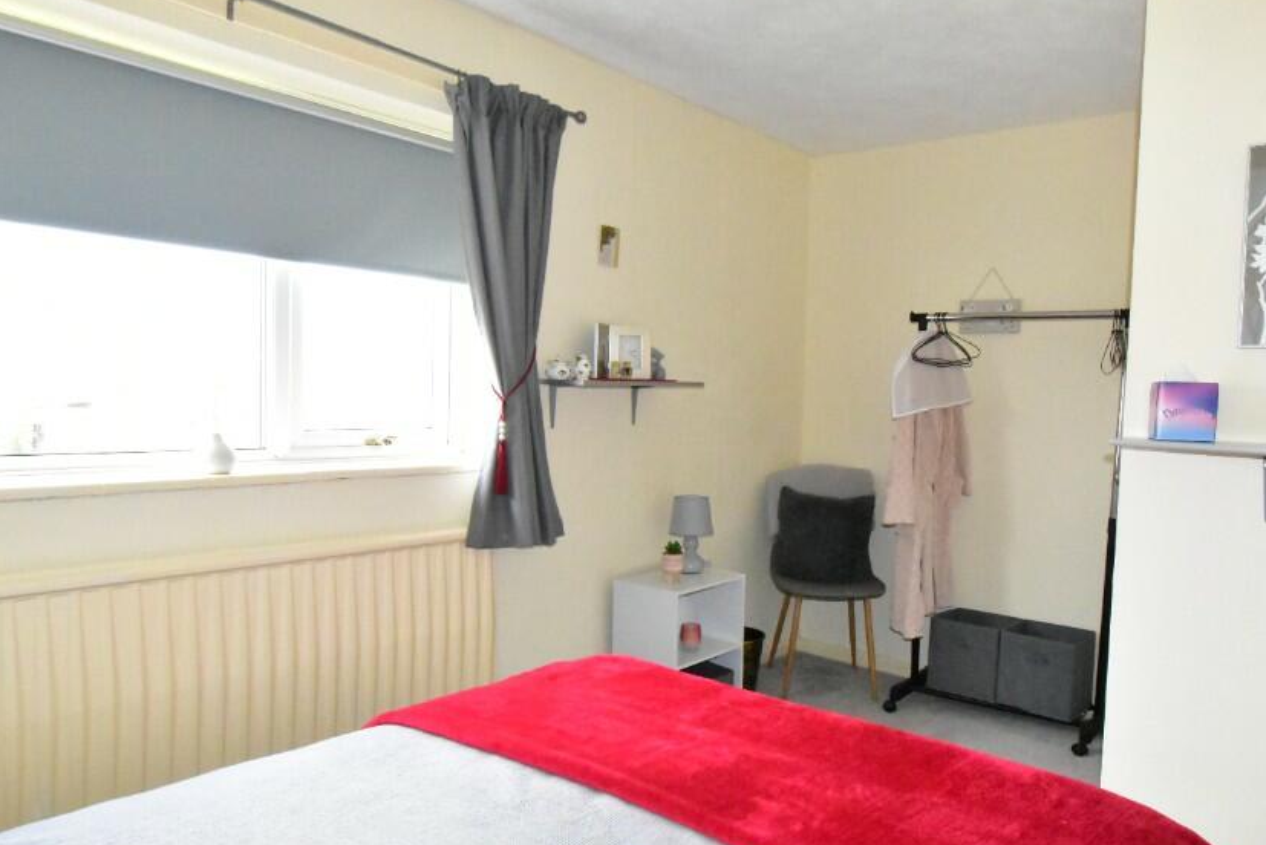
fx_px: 915
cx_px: 729
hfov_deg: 69.0
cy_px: 454
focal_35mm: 26
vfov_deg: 49.5
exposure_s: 1/200
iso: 12800
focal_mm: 14
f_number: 13
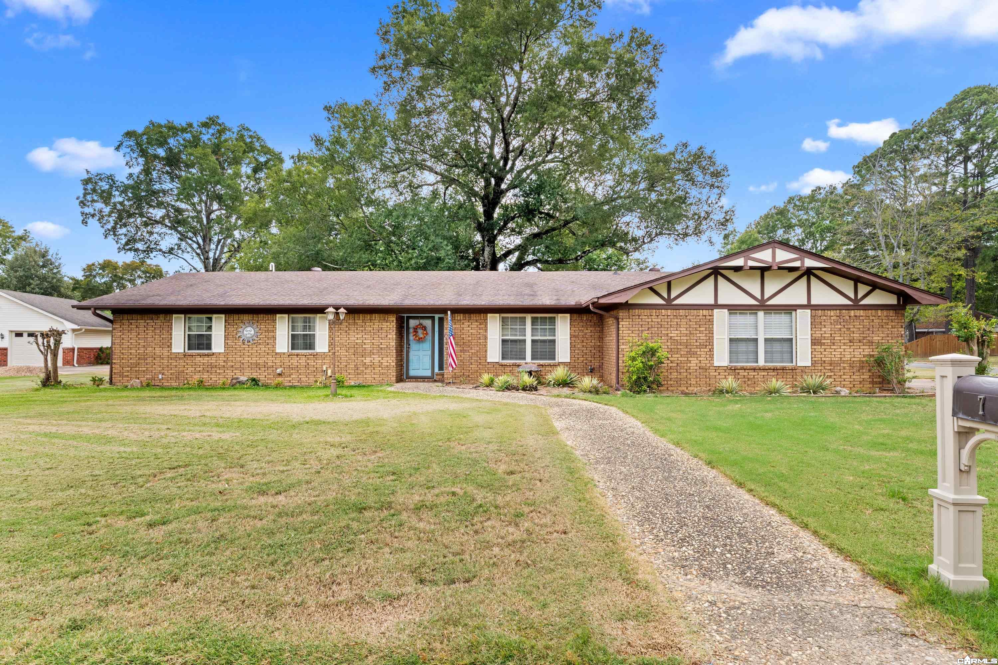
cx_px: 499
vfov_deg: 66.5
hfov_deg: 89.1
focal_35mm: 18
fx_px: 507
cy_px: 332
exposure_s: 1/40
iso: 320
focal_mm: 12.2
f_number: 9
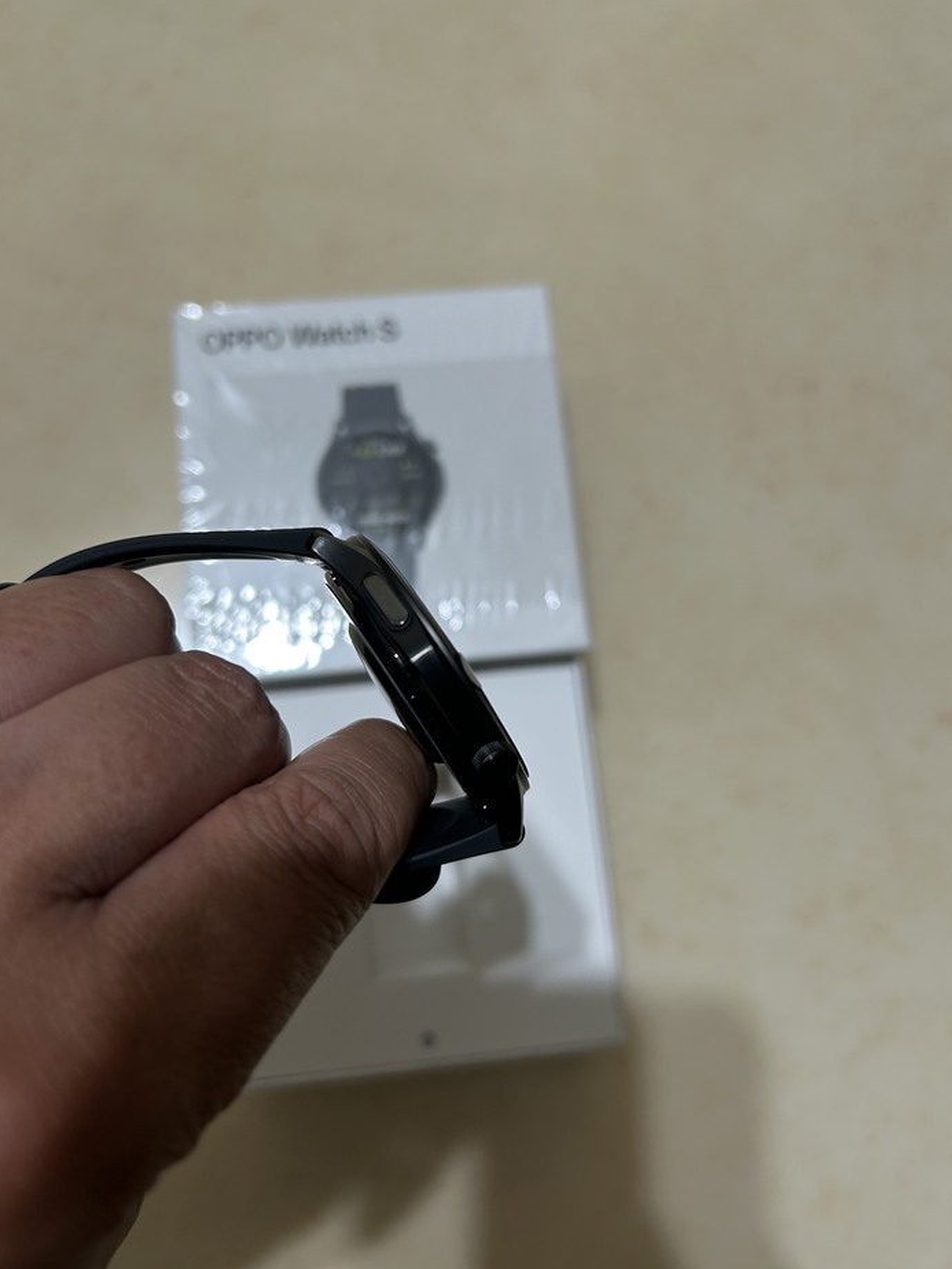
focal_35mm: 27
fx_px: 990
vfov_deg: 65.3
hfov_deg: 51.3
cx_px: 463
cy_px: 622
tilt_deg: -78.3
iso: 80
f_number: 1.5
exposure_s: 1/60
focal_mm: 5.7
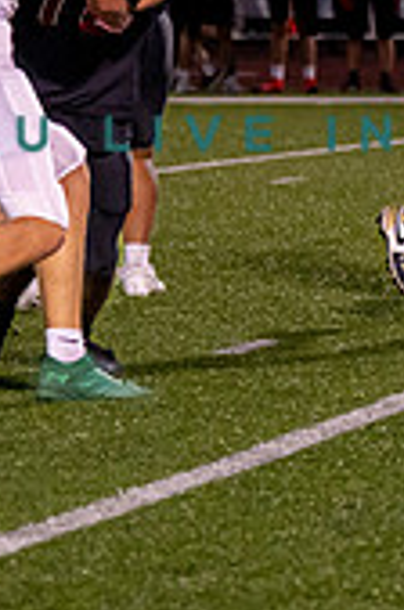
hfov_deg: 3.3
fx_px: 6845
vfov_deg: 5.1
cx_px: 1074
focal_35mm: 405
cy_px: 41
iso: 3200
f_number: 2.8
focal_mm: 86
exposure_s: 1/1250
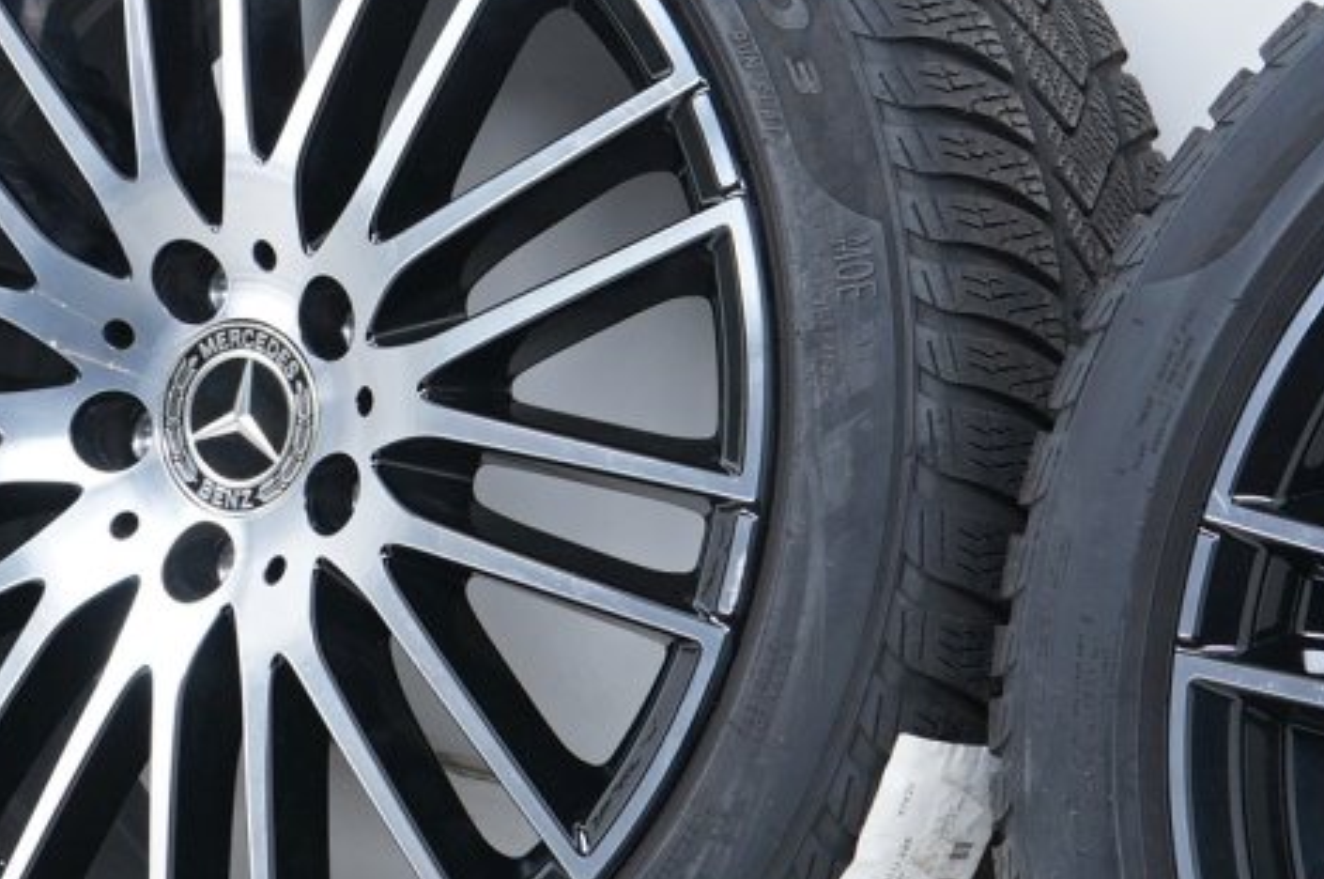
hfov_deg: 14.8
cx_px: 513
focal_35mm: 139
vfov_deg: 9.8
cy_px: 179
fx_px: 5105
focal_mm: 34
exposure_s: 1/125
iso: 250
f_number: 7.1
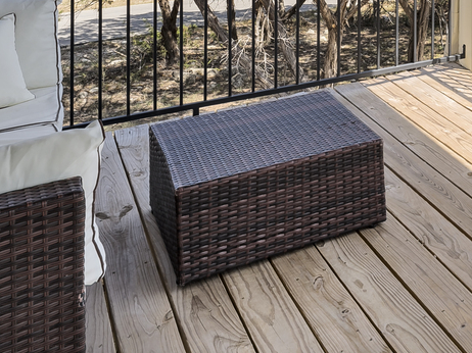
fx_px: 745
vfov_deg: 22.2
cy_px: -169
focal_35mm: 55
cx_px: 630
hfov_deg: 28.2
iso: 100
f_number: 8
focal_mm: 16.2
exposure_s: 1/40
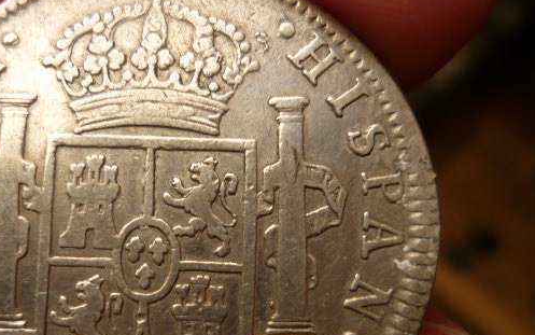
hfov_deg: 44.1
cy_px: 213
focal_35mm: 45
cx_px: 212
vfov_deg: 28.5
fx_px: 656
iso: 100
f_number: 2.8
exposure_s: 1/50
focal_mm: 5.5
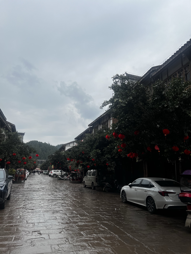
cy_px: 127
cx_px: 96
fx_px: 191
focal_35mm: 26
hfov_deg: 53.1
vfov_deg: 67.3
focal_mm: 5.7
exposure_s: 1/4115
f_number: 1.5
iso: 50
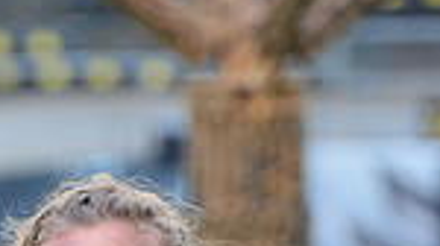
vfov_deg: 1.7
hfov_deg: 3.0
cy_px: 594
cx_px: 34
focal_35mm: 722
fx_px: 8415
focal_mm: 230
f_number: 5.6
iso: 640
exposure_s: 1/500
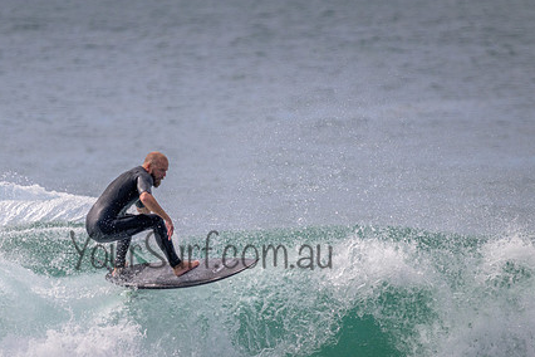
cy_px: 239
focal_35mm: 1090
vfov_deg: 1.3
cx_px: 200
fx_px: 16197
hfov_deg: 1.9
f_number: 11
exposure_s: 1/2000
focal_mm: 800
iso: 1000
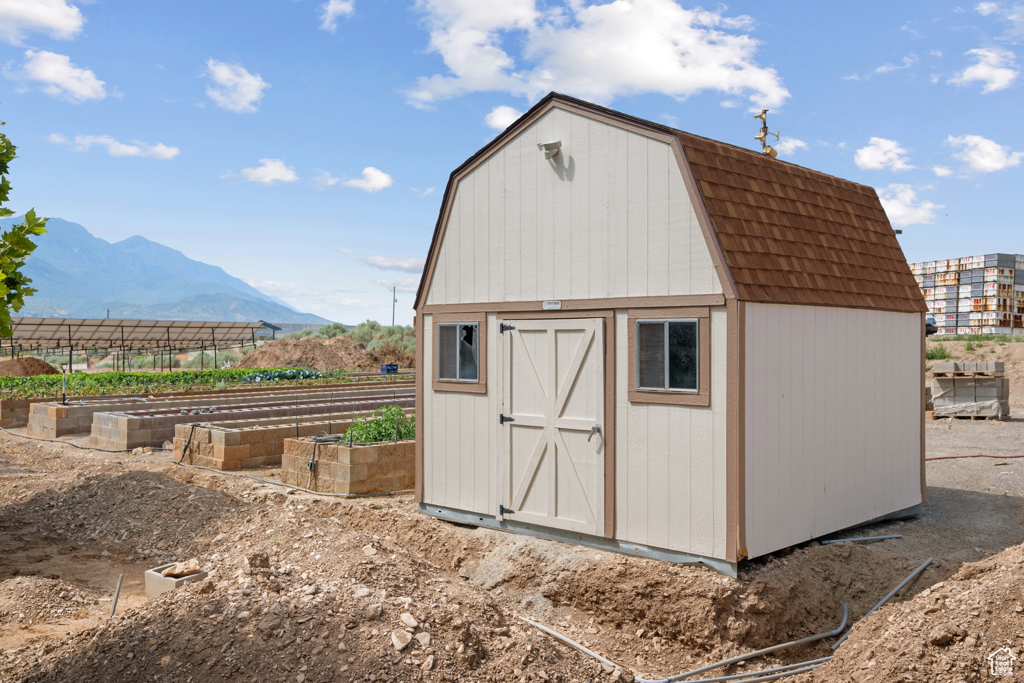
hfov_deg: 61.9
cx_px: 512
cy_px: 342
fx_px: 854
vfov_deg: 43.6
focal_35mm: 30
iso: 250
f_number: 8
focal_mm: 30
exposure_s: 1/200
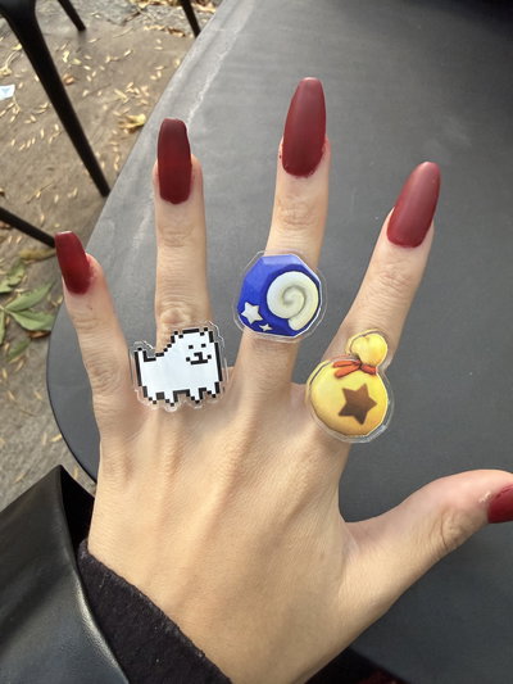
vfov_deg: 71.6
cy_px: 342
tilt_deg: -61.2
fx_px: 474
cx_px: 256
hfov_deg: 56.8
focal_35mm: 24
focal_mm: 2.22
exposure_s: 1/50
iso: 320
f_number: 2.2
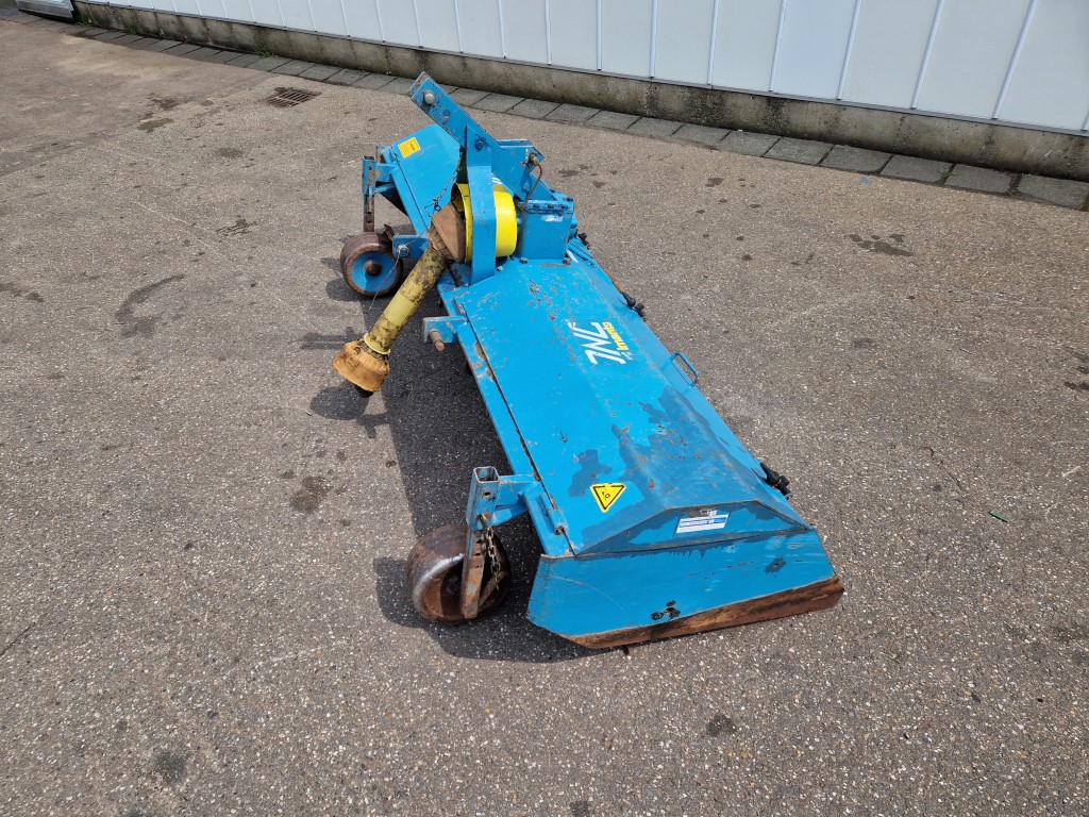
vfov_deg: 58.9
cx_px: 544
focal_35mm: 23
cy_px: 408
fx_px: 724
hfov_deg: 73.9
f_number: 1.8
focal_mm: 5.4
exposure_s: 1/1460
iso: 50
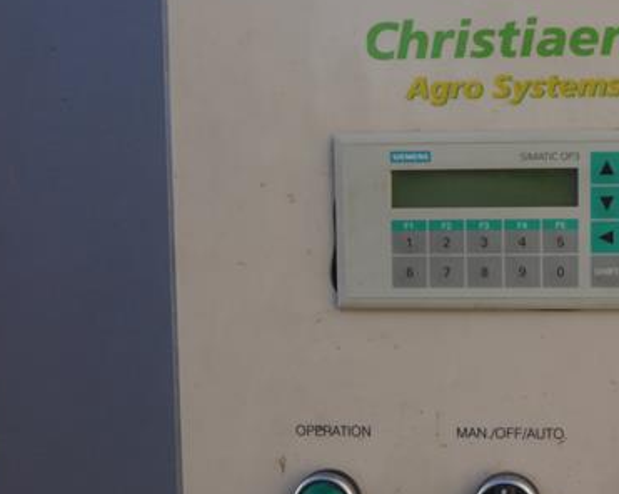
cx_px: 513
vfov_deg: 23.8
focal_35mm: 64
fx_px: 1171
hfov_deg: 28.8
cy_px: 299
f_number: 6.3
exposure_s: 1/250
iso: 160
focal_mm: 19
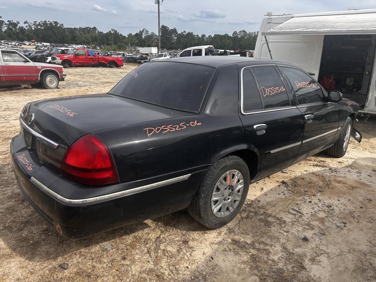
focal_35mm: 24
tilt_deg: -17.0
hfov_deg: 71.6
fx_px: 261
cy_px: 141
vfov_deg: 56.8
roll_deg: -2.6
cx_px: 188
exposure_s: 1/2299
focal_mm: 6.86
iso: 80
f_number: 1.78
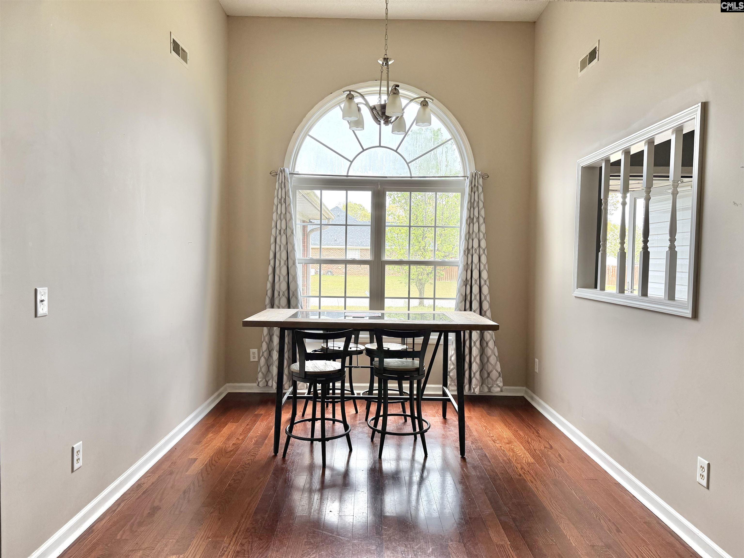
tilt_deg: -2.1
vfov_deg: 56.8
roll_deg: -0.4
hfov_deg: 71.6
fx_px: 516
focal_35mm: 24
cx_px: 372
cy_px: 279
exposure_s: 1/399
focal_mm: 6.76
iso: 100
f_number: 1.78
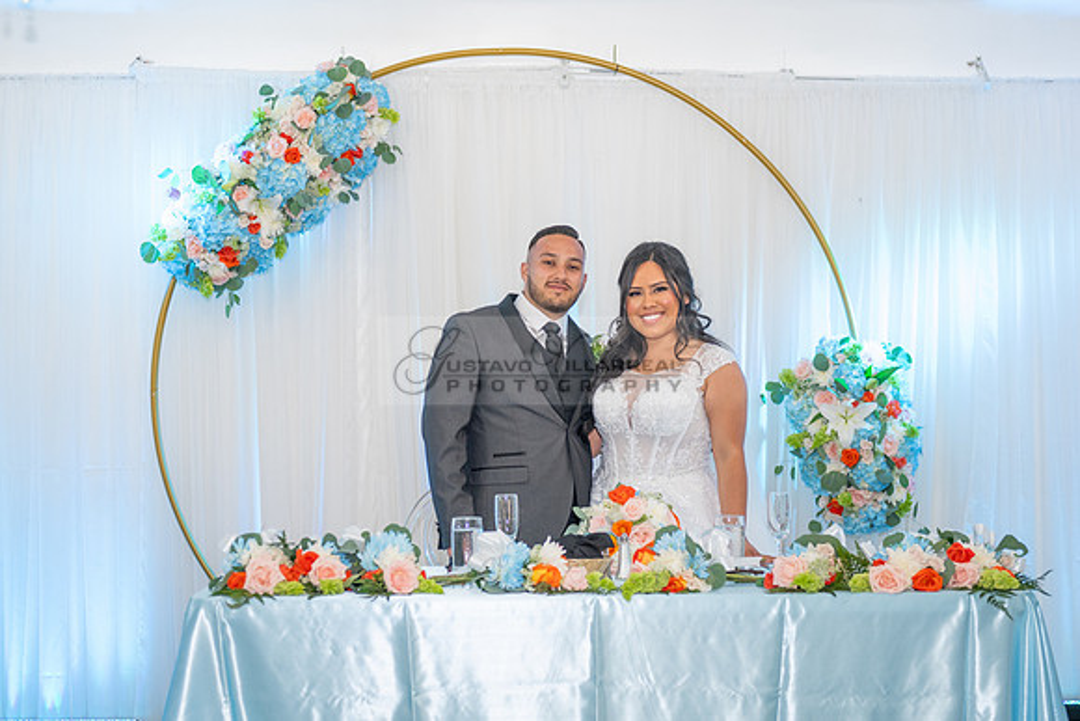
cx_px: 523
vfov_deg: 25.2
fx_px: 1613
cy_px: 390
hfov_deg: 37.0
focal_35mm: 54
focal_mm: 44
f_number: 3.2
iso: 1000
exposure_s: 1/160
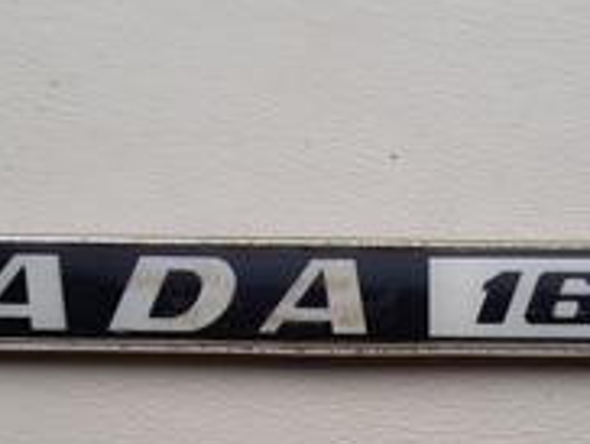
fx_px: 853
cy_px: 339
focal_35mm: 50
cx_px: 327
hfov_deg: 38.1
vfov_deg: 28.7
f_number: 1.7
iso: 40
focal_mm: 3.92
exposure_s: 1/174
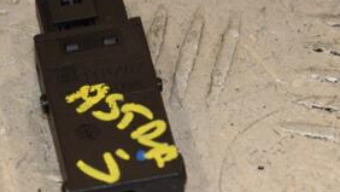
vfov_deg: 3.5
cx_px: 89
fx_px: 3167
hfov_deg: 6.1
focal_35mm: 351
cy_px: 130
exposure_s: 1/200
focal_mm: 105
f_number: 9
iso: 800
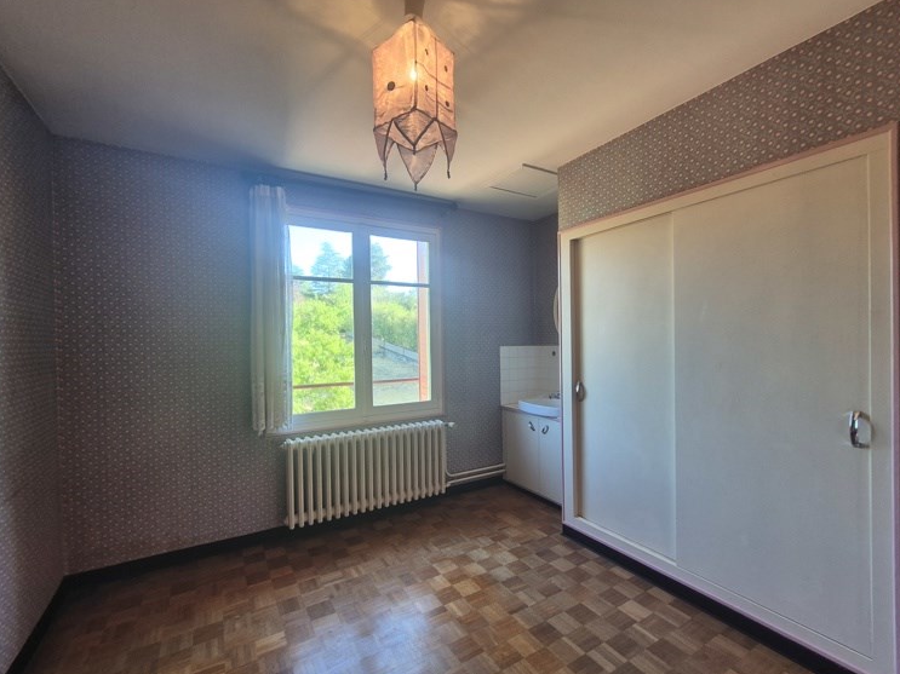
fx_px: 364
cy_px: 348
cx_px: 451
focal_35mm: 14
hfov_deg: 102.1
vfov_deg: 85.6
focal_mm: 2.2
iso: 100
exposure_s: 1/50
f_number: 2.2
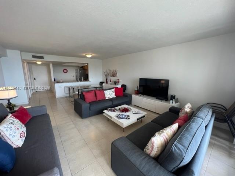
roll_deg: +0.0
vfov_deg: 89.9
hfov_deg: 106.2
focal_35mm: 13
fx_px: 88
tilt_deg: -9.9
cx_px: 118
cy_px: 88
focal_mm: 1.57
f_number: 1.8
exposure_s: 1/120
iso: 160
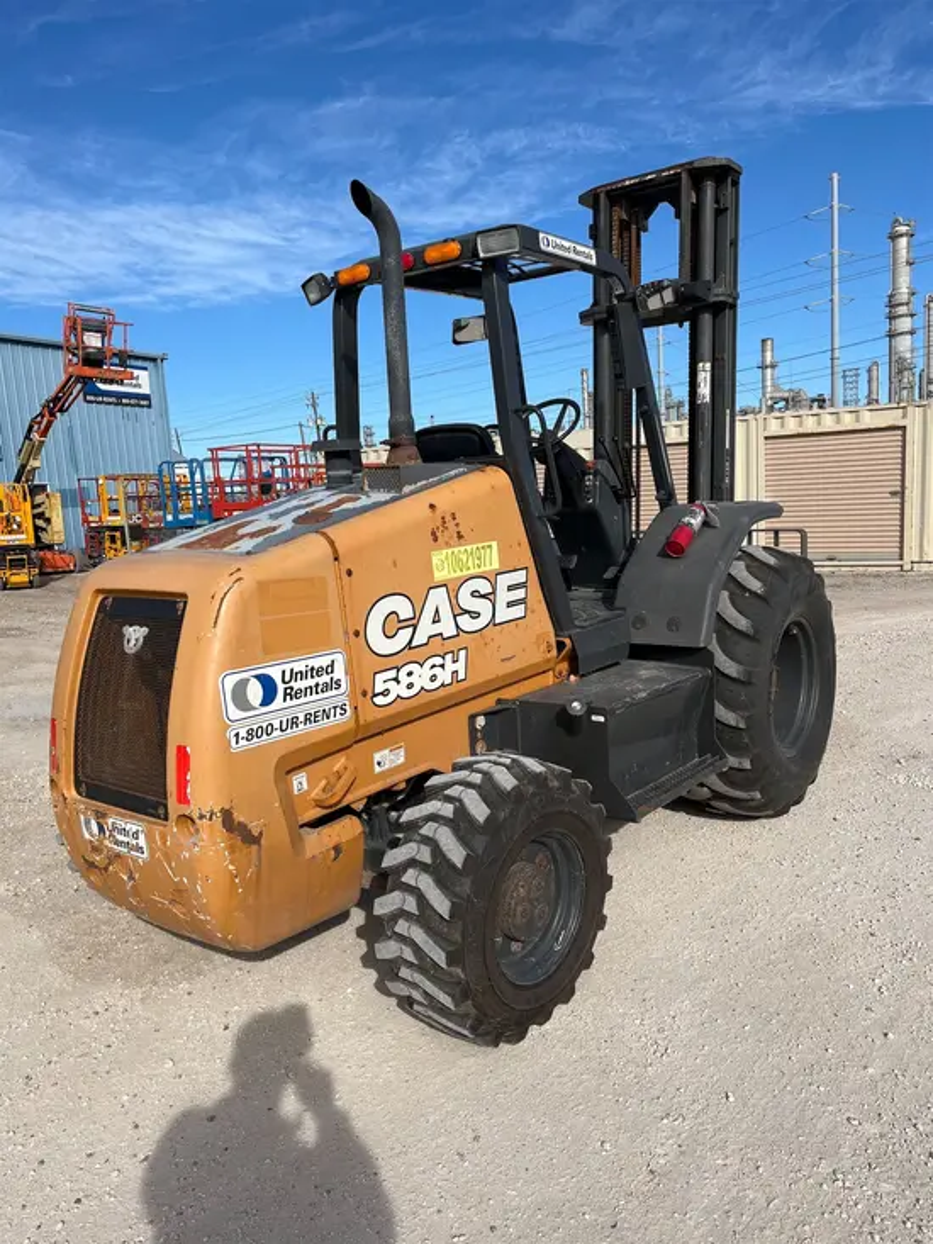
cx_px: 466
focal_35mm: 26
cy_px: 622
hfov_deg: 53.1
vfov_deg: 67.3
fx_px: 934
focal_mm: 5.1
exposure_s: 1/4149
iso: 50
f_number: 1.6
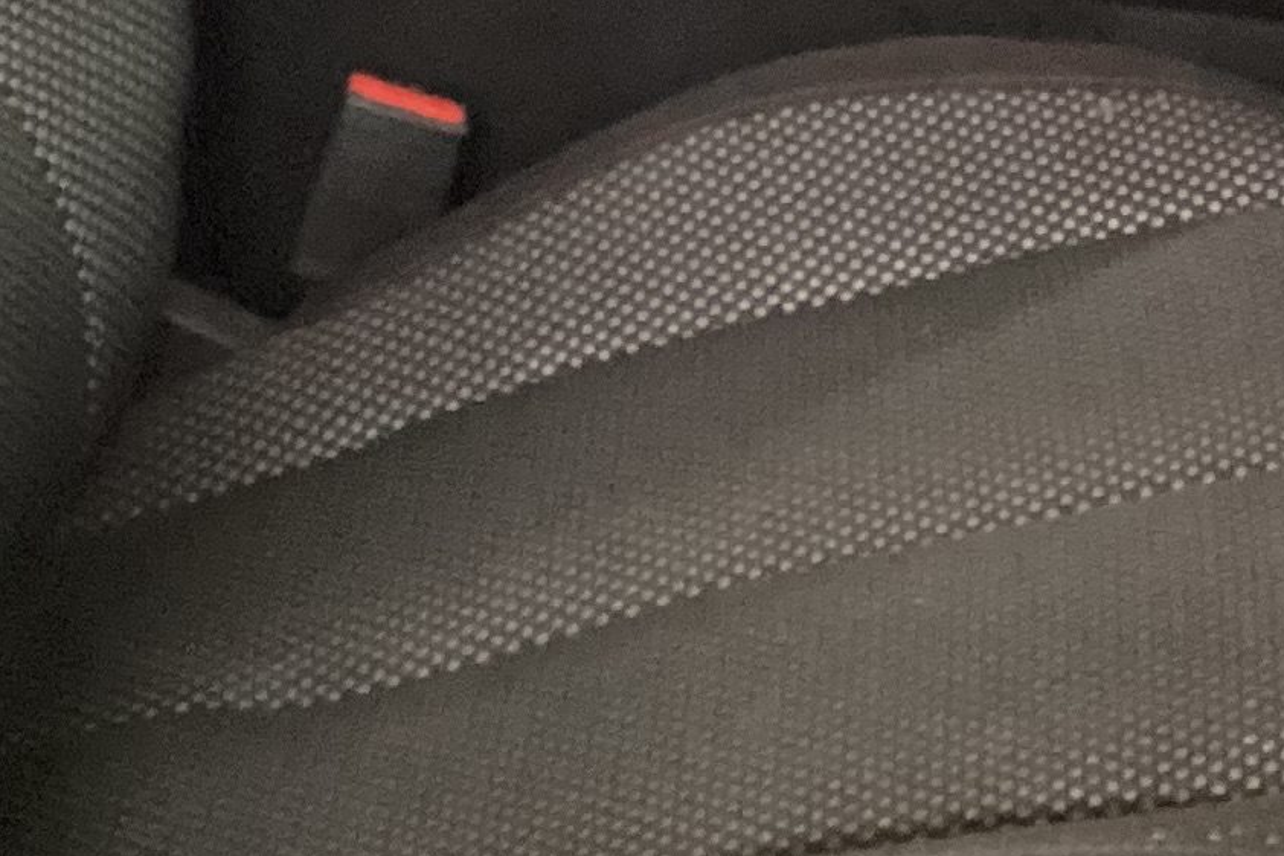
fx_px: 4457
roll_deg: +1.7
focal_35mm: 125
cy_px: -334
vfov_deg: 10.7
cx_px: 913
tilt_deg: -23.1
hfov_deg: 16.3
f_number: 2.4
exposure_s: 1/24
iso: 640
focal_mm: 3.3
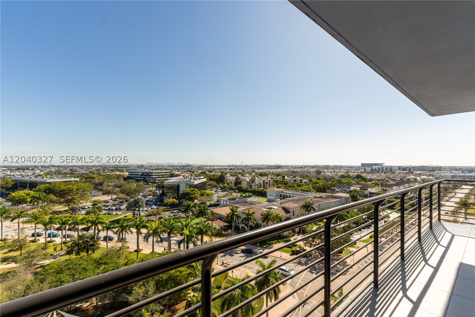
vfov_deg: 77.3
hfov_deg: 100.4
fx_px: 198
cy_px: 158
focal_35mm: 15
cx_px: 238
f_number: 10
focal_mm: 10
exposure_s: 1/125
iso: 160
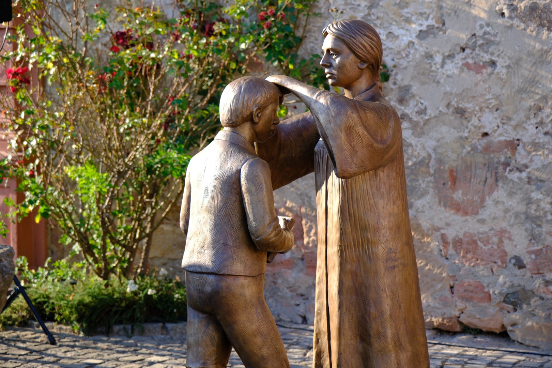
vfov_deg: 11.4
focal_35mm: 120
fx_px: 1840
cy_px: 184
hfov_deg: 17.1
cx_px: 276
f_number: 4
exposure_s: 1/220
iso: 160
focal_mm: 80
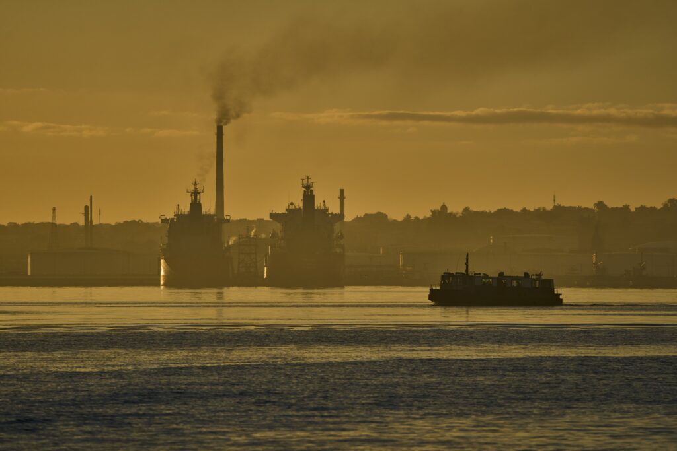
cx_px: 338
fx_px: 5868
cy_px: 226
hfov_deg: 6.6
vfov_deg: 4.4
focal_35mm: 312
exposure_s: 1/2500
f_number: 5.6
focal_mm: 312
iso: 100
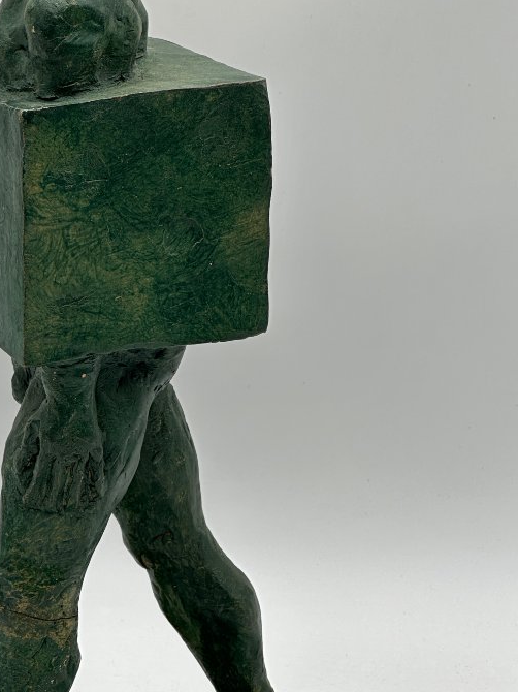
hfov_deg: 10.7
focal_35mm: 138
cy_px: 370
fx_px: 2755
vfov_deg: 14.3
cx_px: 74
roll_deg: -1.4
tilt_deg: -14.0
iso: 32
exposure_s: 1/137
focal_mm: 9
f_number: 2.8
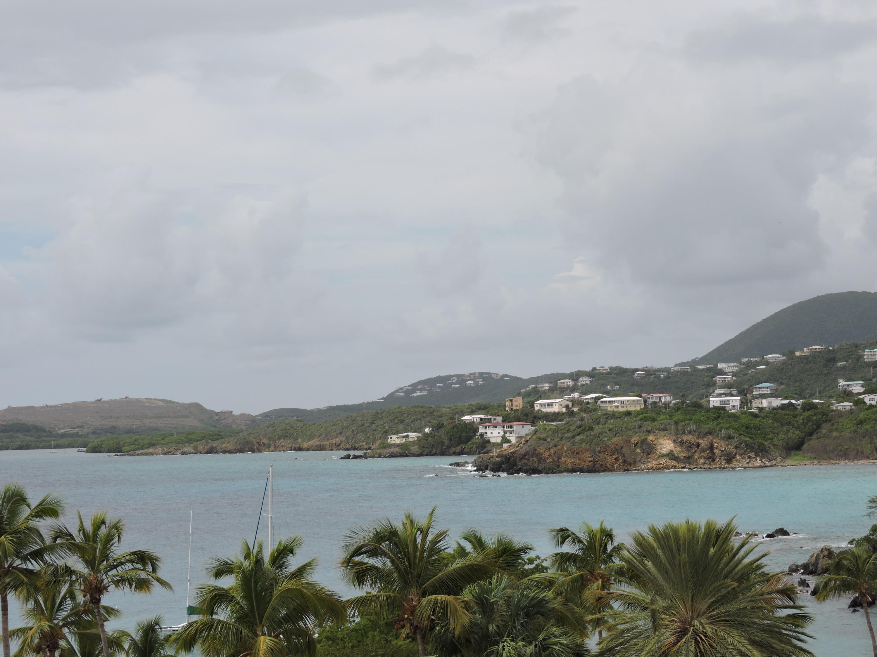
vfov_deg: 17.4
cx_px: 438
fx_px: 2153
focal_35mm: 85
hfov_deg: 23.0
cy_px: 328
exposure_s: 1/800
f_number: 4.5
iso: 100
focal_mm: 15.2
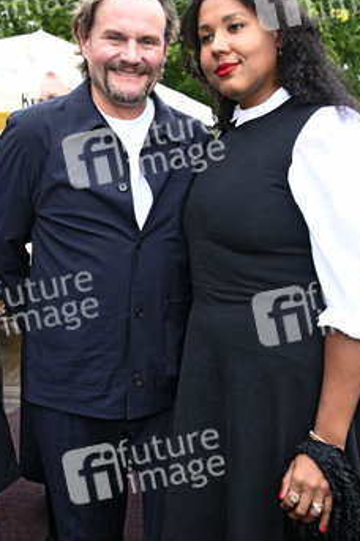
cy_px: 230
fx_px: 631
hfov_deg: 31.8
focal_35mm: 42
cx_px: 189
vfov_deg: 46.3
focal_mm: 36
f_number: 5.6
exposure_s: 1/160
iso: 2500
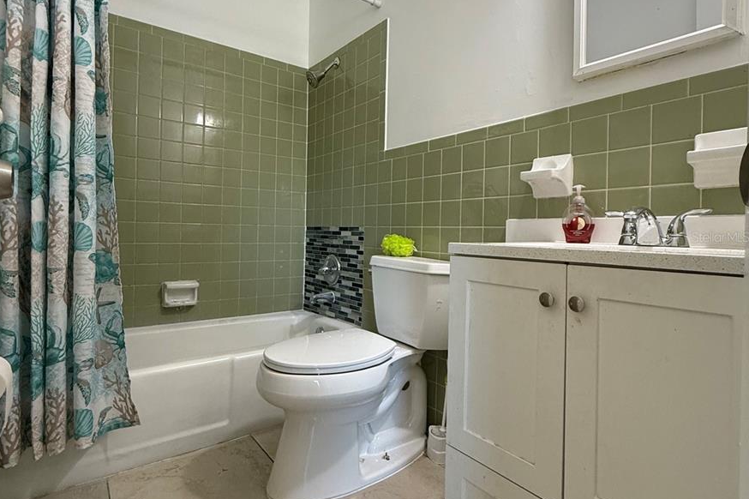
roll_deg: -1.6
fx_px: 416
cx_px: 367
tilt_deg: +0.0
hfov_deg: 84.0
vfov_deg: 61.9
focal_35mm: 20
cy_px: 237
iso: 320
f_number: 2.2
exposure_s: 1/60
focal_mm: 2.22
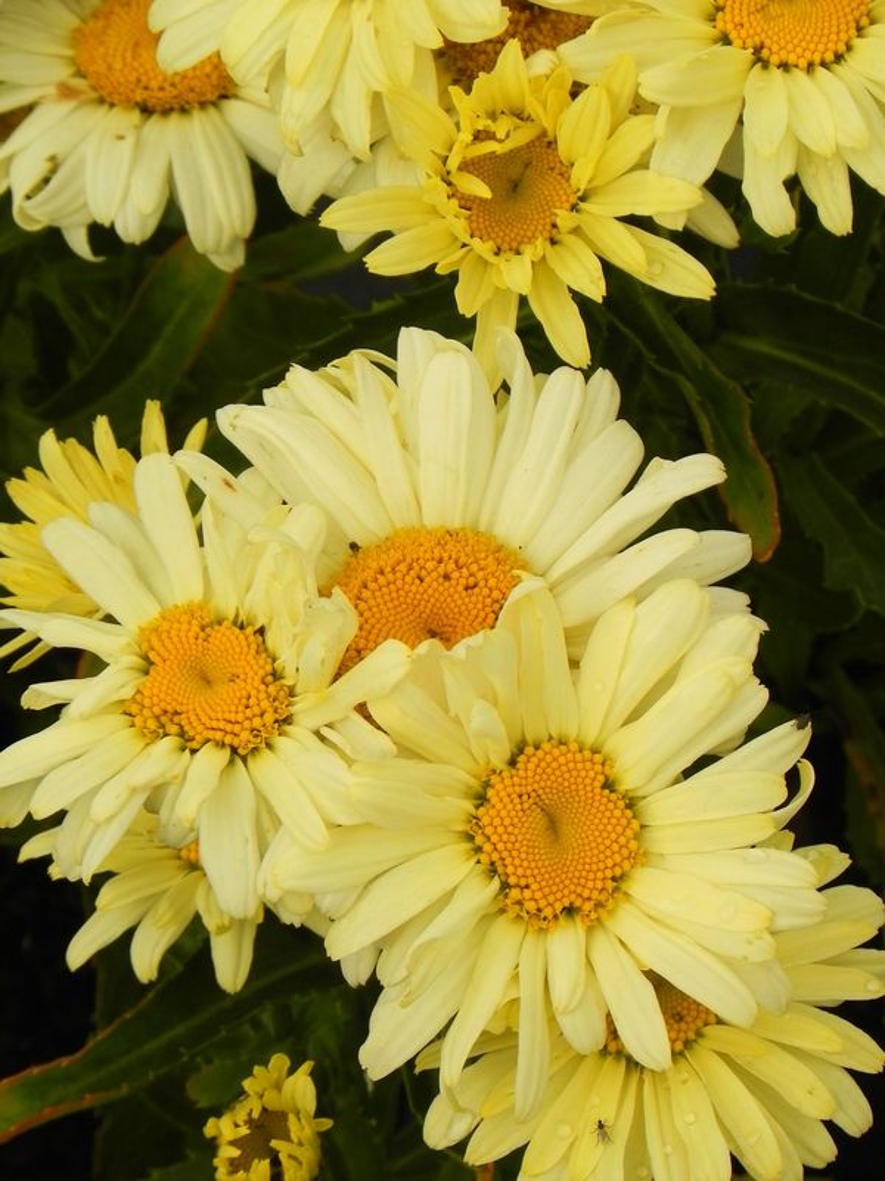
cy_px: 590
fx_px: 7227
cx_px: 442
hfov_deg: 7.0
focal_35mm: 212
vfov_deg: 9.3
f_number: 5
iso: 160
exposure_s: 1/1250
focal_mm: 37.7
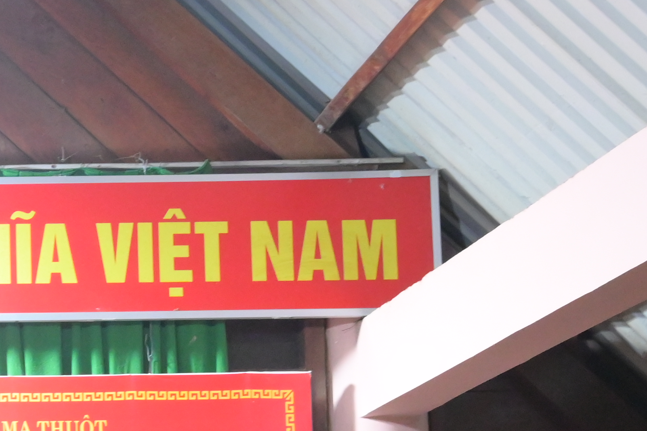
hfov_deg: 13.1
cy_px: 565
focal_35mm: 146
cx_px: -414
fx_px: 2624
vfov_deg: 9.2
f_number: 5
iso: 3200
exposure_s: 1/20
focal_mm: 28
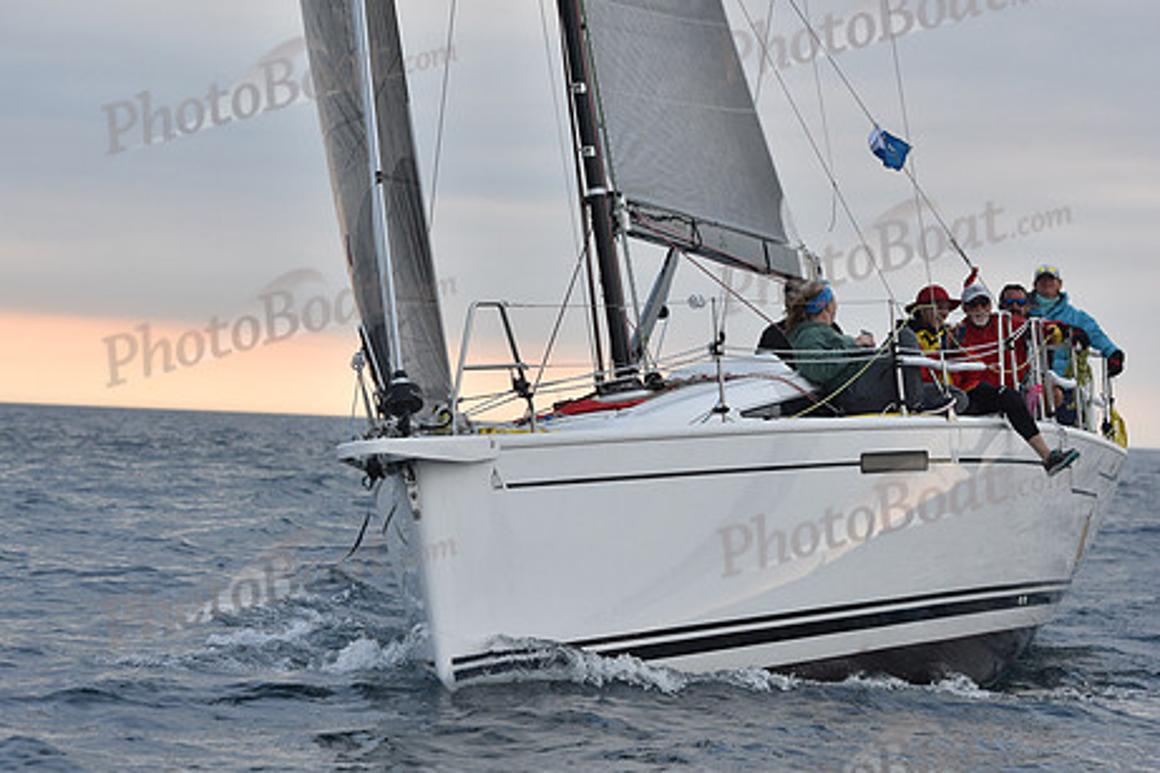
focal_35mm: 146
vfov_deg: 9.4
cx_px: 589
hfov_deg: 14.1
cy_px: 417
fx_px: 4703
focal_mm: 116
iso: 500
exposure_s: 1/640
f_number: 5
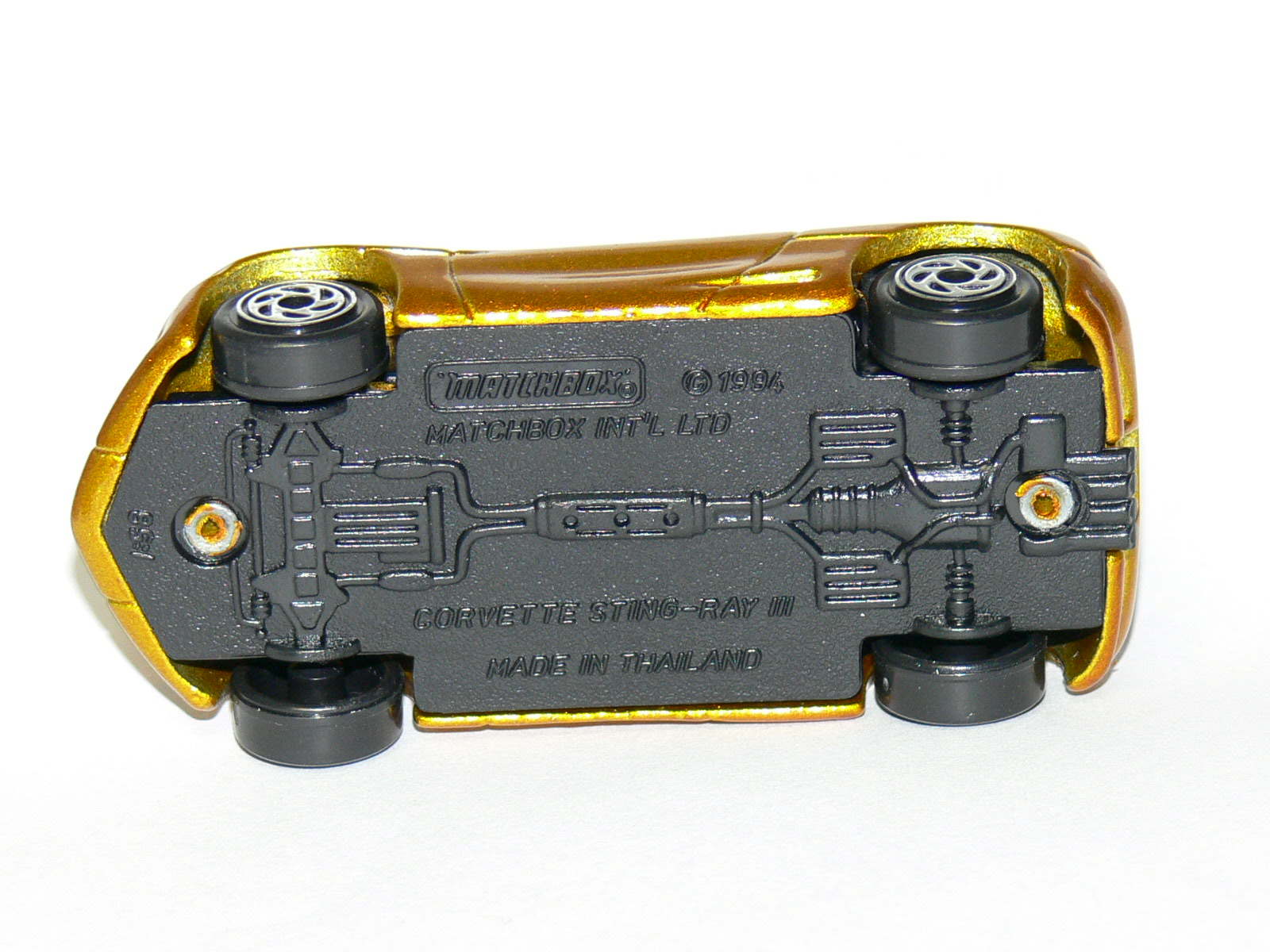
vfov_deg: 7.2
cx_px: 635
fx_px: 7521
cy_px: 476
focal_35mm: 205
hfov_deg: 9.7
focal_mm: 27.2
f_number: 3.6
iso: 100
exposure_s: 1/30
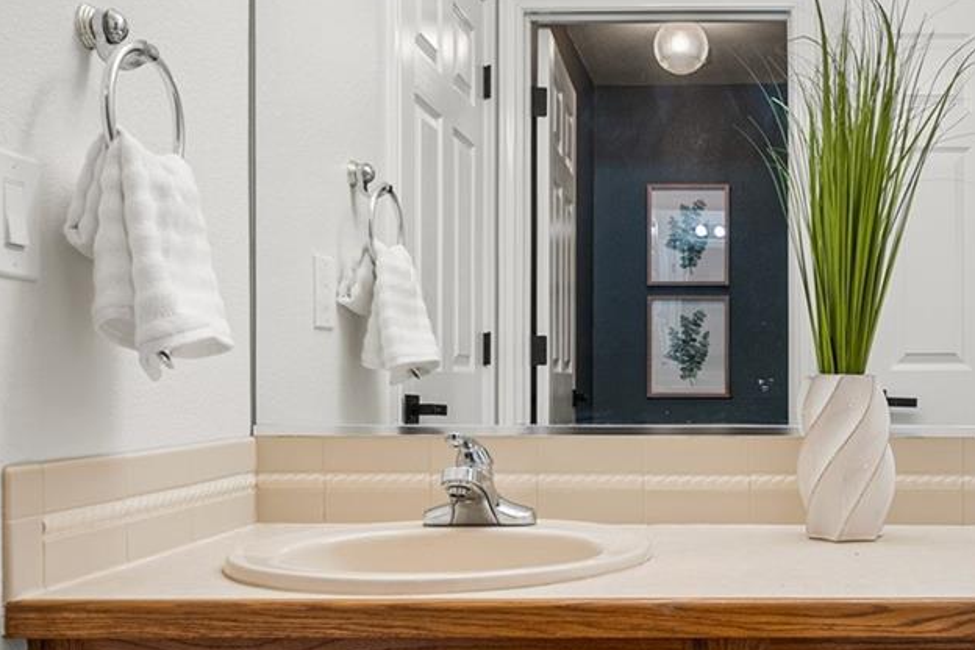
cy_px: 390
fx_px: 1110
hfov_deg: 45.5
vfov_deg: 32.5
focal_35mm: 41
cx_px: 747
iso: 200
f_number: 8
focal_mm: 16
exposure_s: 1/160
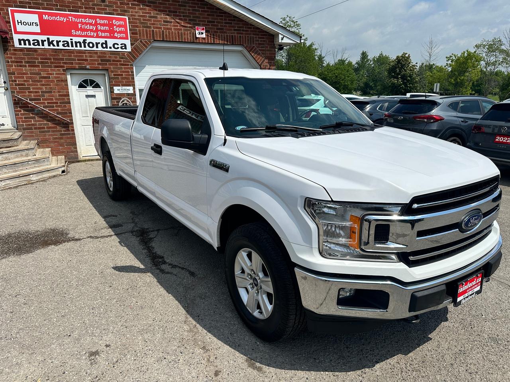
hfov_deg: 71.6
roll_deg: +0.9
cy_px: 191
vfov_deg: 56.8
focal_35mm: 24
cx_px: 255
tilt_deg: -14.2
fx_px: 354
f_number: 1.78
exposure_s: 1/8929
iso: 80
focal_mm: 6.86
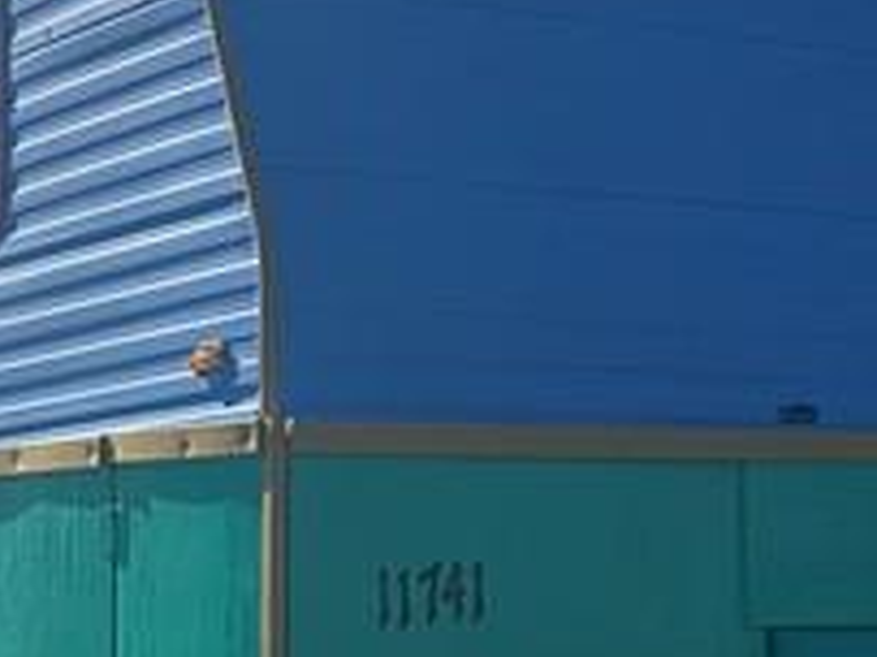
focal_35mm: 121
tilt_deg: +0.5
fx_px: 3064
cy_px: 631
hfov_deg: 16.1
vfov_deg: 12.1
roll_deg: +0.8
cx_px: 121
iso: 80
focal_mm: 6.86
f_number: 1.78
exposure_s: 1/7576
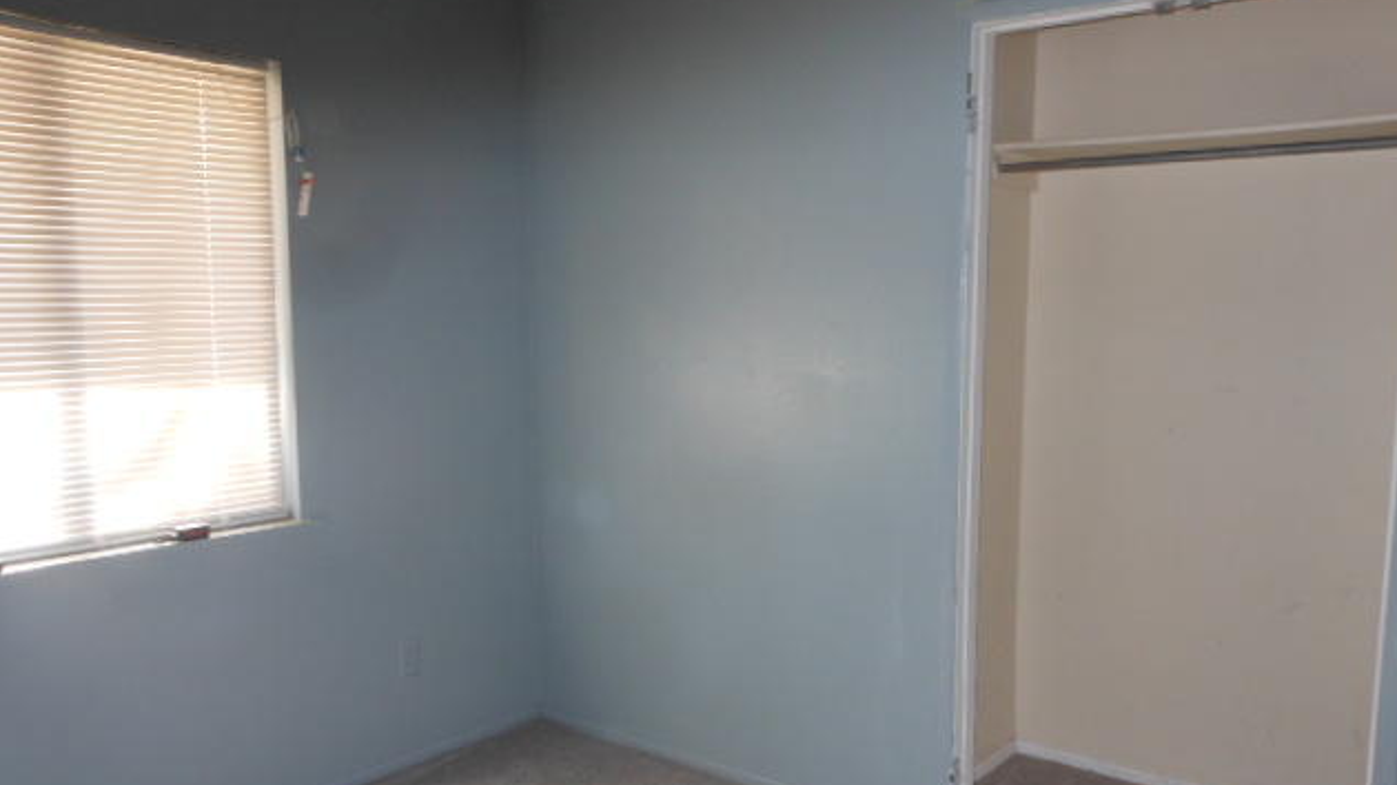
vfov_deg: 37.6
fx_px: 1148
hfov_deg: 62.6
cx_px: 707
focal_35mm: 31
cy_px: 463
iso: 200
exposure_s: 1/25
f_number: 3.7
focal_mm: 5
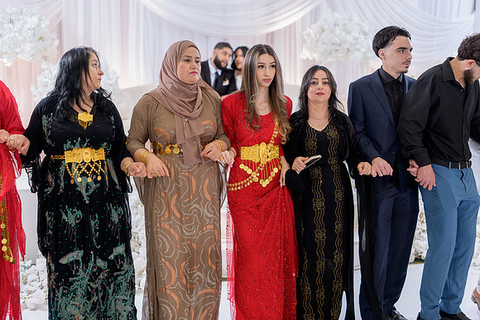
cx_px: 240
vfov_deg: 27.0
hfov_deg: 39.6
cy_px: 160
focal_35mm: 50
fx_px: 667
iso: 640
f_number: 2
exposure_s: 1/200
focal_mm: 50
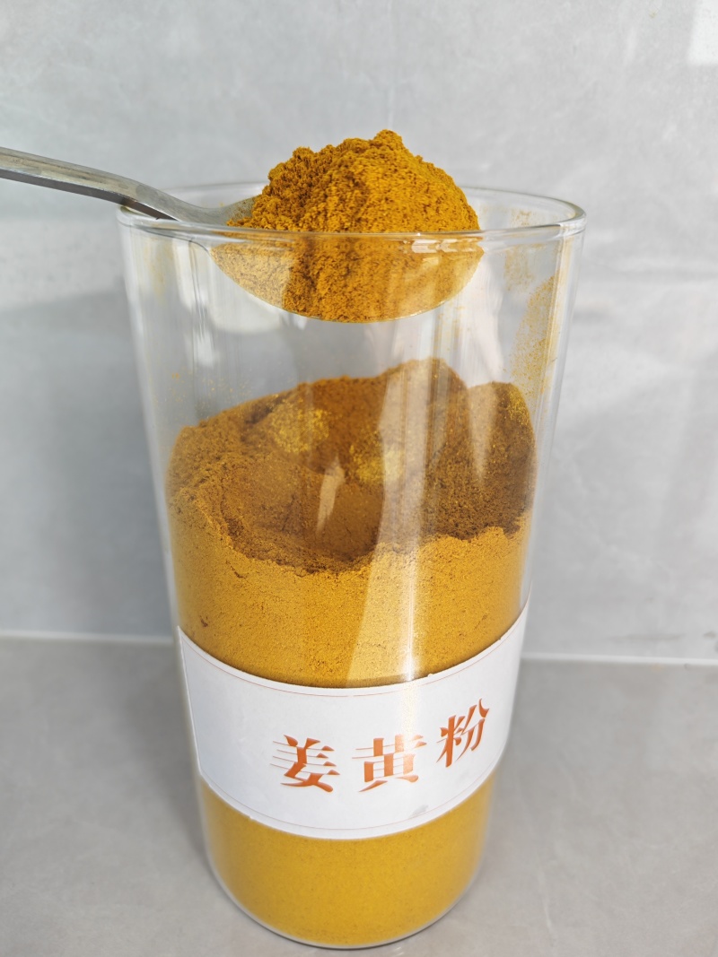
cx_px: 359
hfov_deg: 56.8
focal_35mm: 24
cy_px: 478
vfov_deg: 71.6
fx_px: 664
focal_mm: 6.12
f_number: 1.9
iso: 80
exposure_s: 1/100
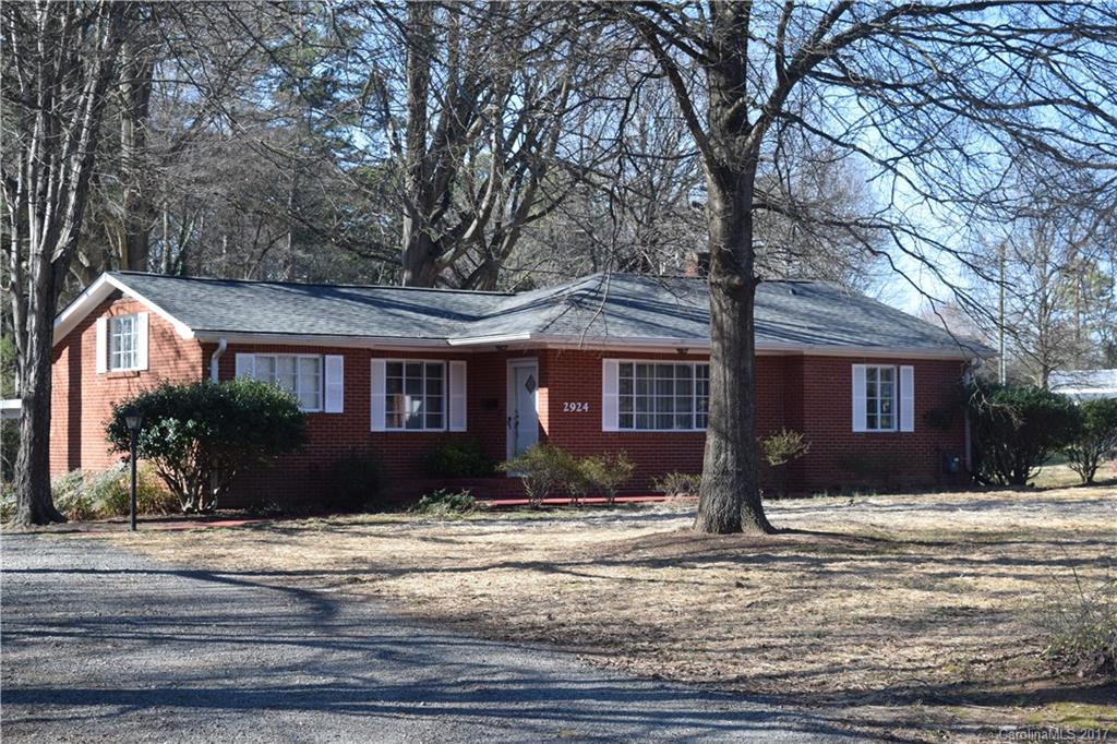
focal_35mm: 68
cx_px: 558
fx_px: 2094
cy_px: 372
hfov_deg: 29.9
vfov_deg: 20.1
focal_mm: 45
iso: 320
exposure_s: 1/250
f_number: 8
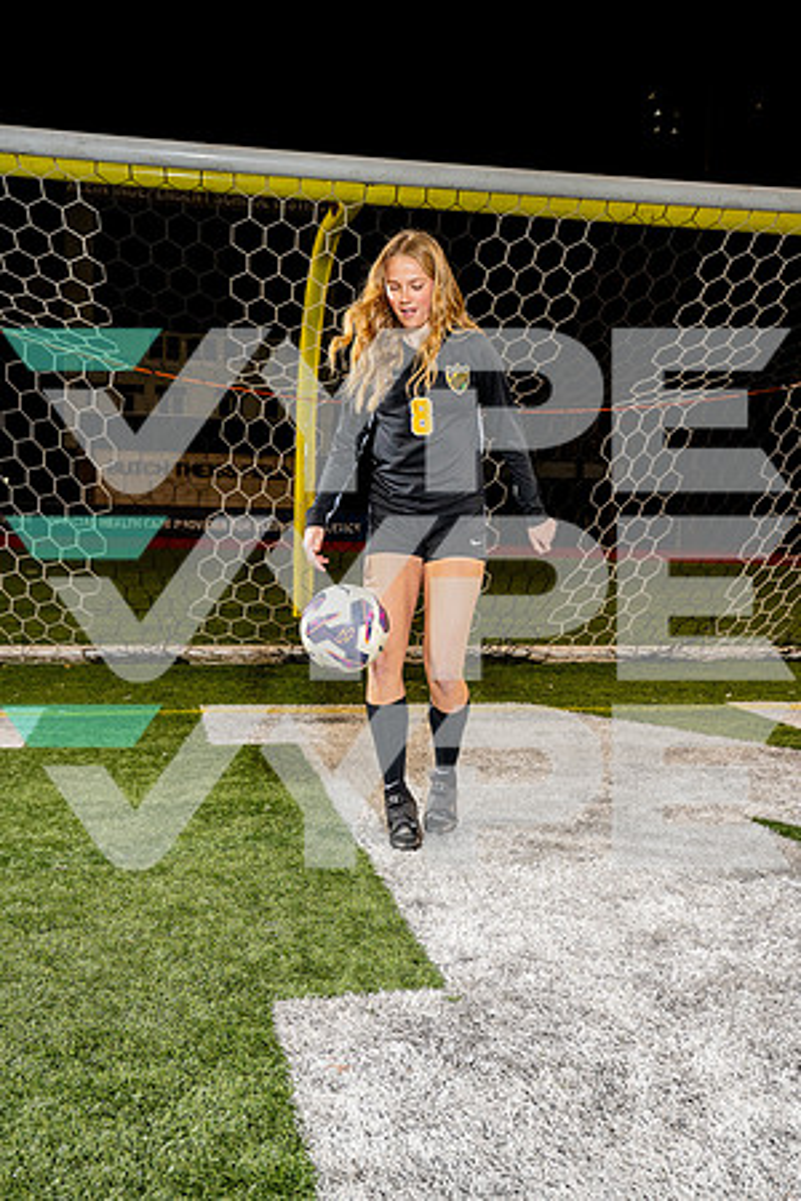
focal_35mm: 37
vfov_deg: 51.9
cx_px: 400
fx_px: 1235
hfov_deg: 35.9
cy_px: 600
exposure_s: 1/250
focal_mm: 37
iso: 800
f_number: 5.6
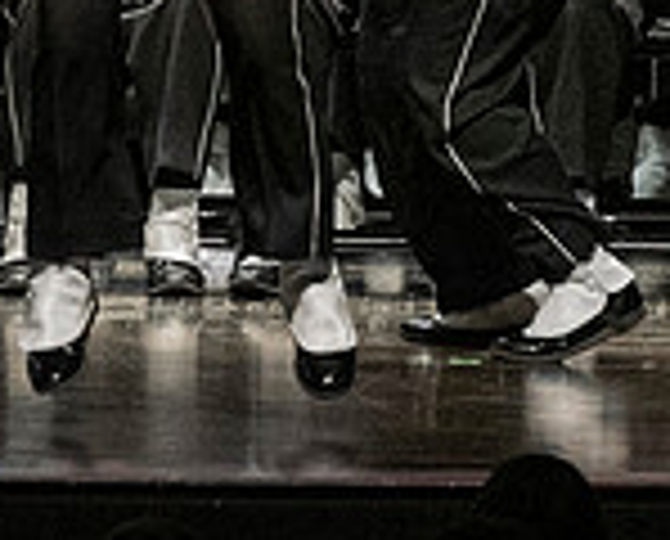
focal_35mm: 819
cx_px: 841
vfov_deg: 1.9
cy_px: -270
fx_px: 16283
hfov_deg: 2.4
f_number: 4
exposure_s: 1/500
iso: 4000
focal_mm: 150
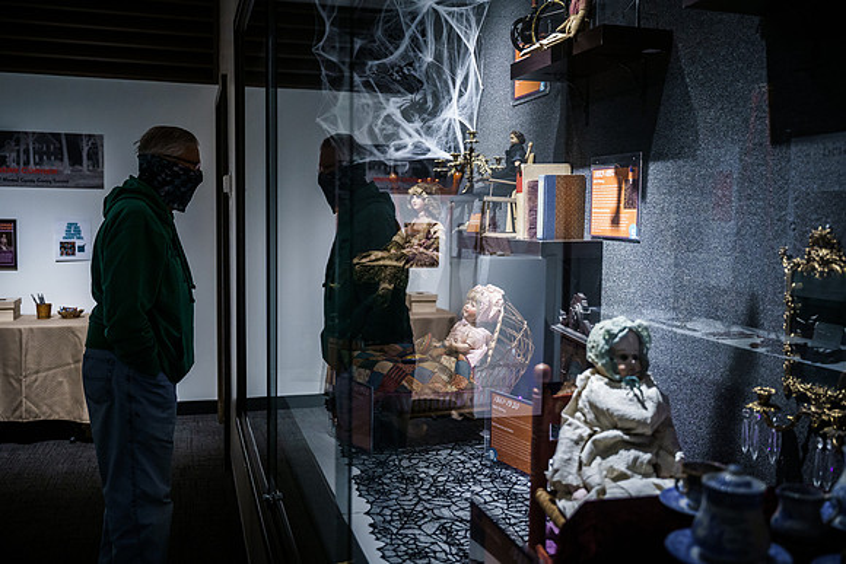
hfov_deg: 56.5
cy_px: 272
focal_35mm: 34
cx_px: 420
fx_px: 788
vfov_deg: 39.4
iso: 3200
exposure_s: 1/400
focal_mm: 32.2
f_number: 2.8
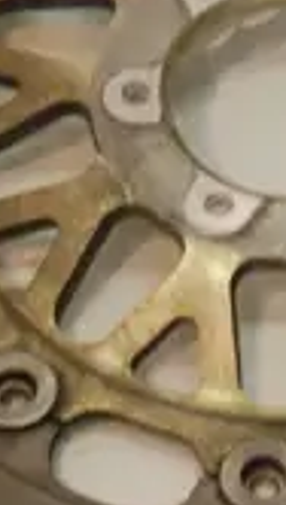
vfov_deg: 7.6
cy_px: 170
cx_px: 278
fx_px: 3779
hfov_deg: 4.3
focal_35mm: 282
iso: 400
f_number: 5.6
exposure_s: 1/60
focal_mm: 55
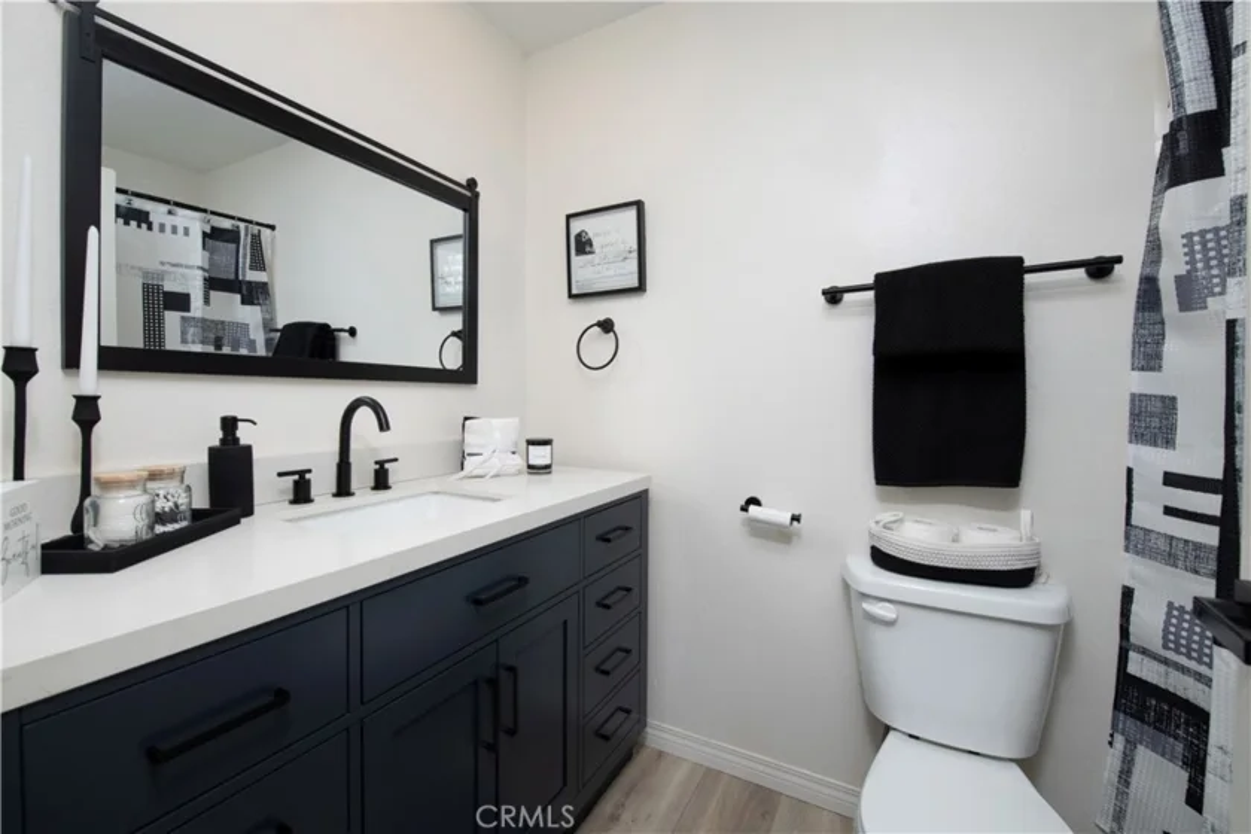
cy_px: 417
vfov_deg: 81.2
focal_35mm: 14
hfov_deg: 104.3
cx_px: 626
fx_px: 486
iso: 320
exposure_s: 1/250
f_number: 7.1
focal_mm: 14
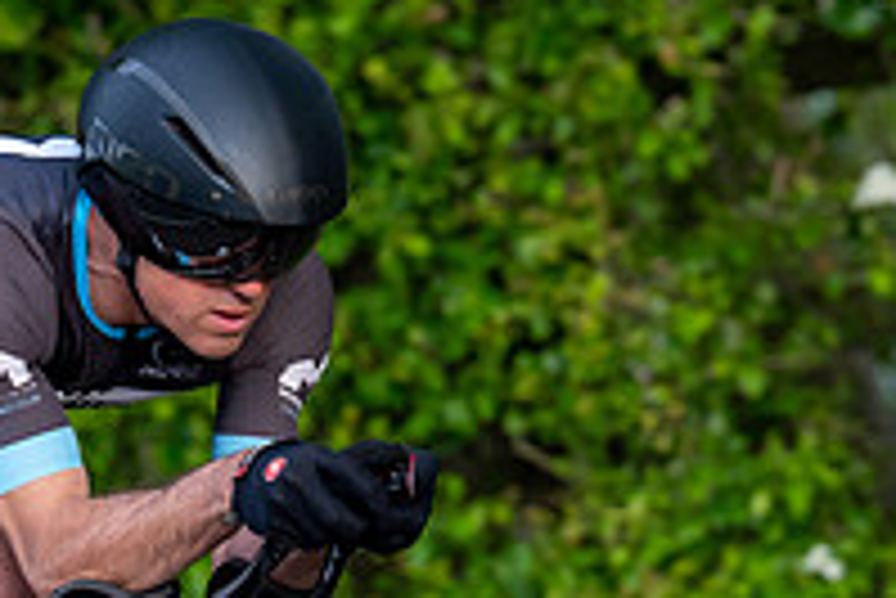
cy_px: 365
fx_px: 15492
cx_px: 205
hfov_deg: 3.3
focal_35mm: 622
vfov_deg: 2.2
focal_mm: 176
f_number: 4
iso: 1250
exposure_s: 1/800
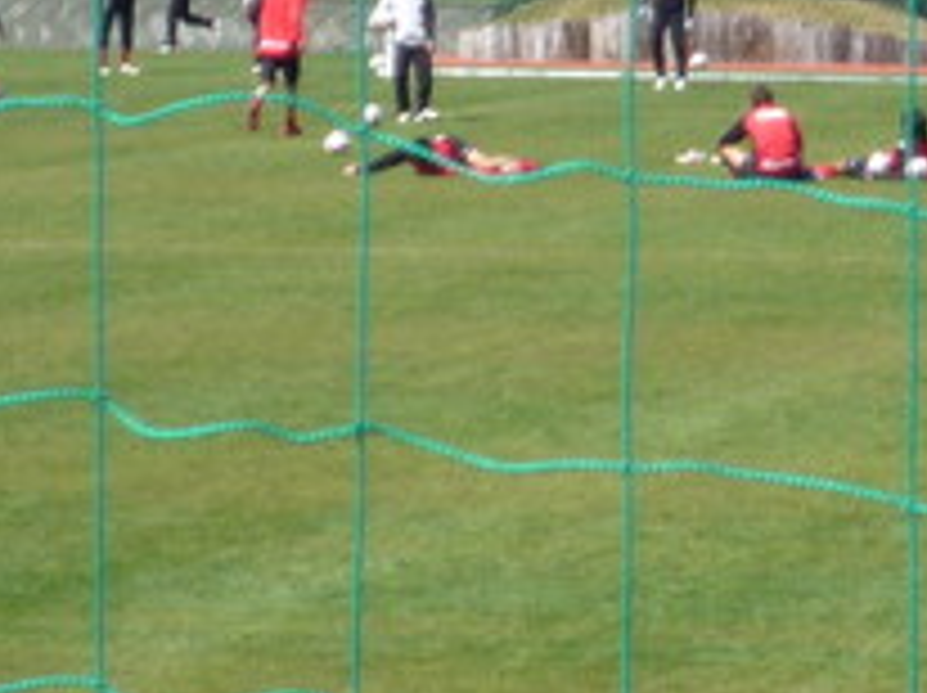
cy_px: 119
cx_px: 774
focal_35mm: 367
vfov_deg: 4.0
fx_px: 9817
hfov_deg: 5.4
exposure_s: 1/250
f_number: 5.6
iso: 100
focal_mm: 17.6
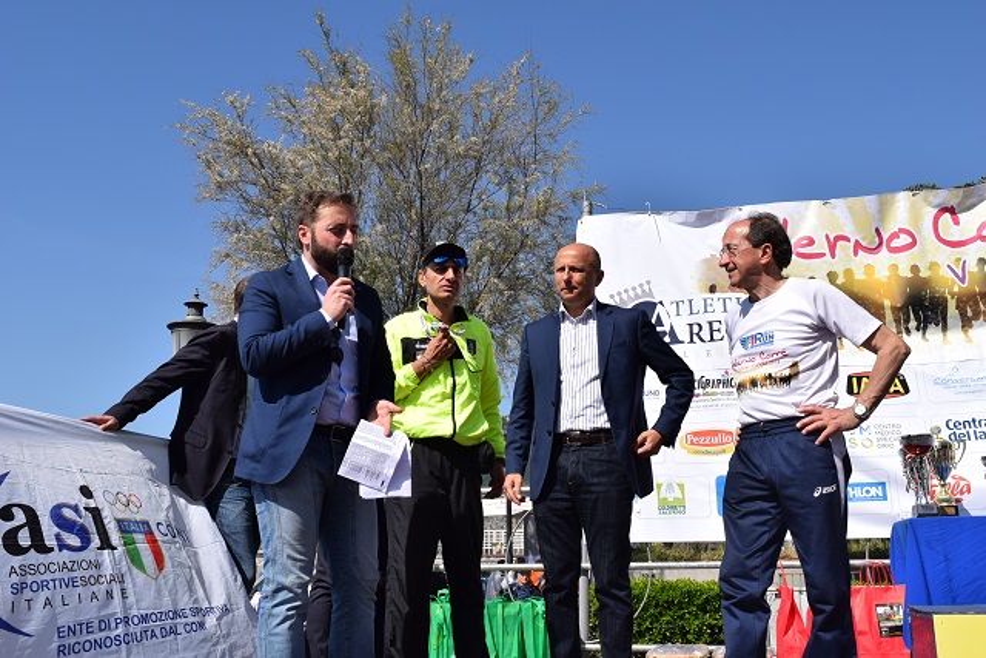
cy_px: 329
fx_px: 945
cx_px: 493
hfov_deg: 55.1
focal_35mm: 34
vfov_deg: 38.4
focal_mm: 23
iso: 200
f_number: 11
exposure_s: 1/500
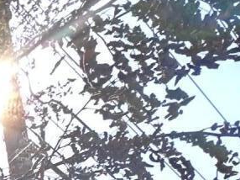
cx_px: -502
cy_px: 543
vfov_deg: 10.5
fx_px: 679
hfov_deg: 11.1
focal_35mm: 98
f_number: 2.2
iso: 40
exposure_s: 1/327
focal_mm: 2.22
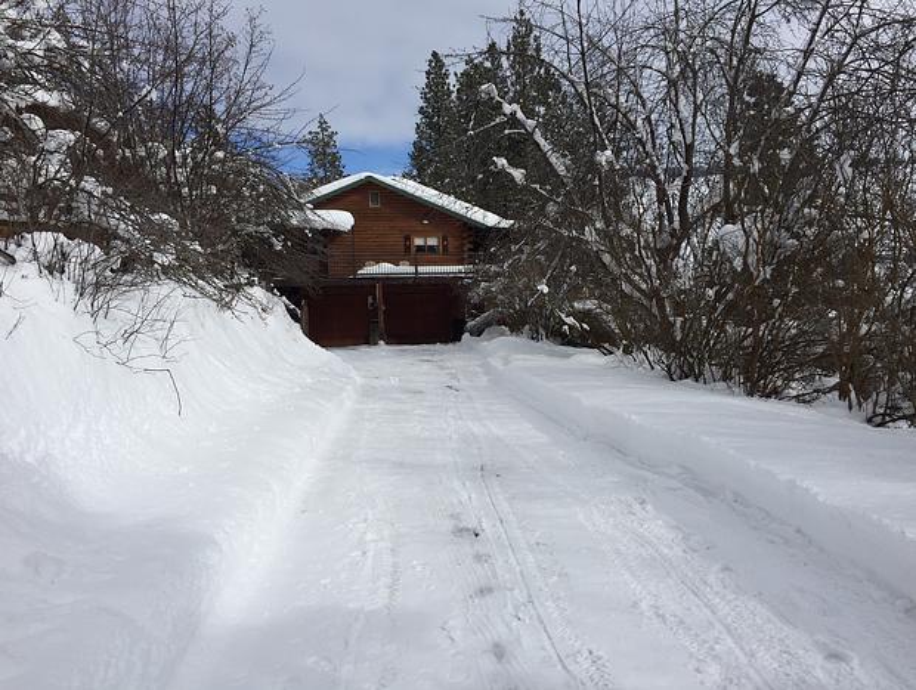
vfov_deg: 48.3
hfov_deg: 61.6
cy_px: 345
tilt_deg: -2.8
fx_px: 769
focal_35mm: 29
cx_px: 458
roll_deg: +1.8
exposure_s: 1/4405
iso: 32
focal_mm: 4.15
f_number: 2.2
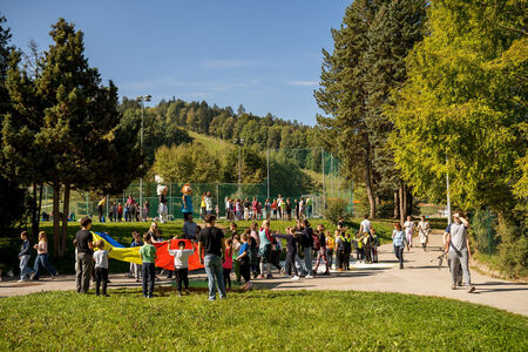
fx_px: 513
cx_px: 264
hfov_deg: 54.4
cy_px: 176
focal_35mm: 35
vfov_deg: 37.9
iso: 100
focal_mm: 35
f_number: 2.8
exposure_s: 1/1600
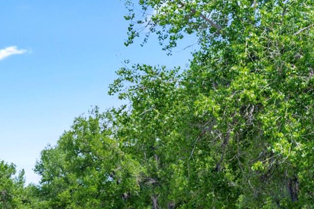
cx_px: -66
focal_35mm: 87
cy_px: 242
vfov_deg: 15.2
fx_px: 759
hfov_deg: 21.6
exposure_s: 1/125
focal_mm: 35
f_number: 11
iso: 100
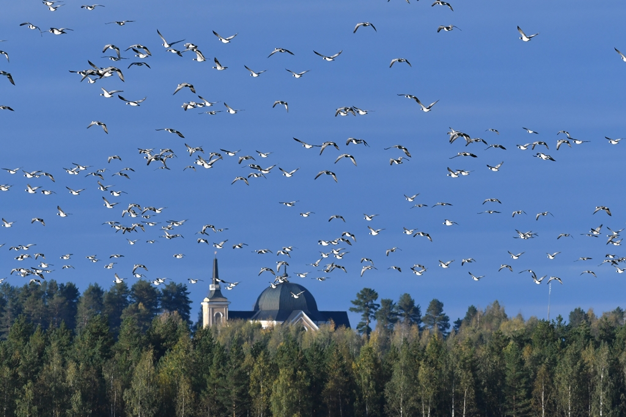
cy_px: 208
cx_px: 313
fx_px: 9738
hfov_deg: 3.7
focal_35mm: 560
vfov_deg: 2.5
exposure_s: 1/1600
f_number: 8
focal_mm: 280
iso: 800
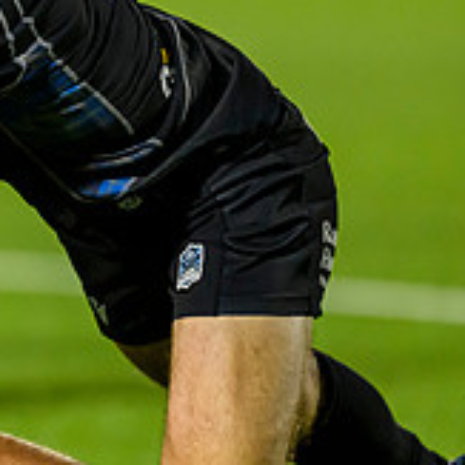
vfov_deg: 1.3
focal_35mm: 1381
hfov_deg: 1.3
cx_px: -468
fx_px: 20988
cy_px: -114
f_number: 3.2
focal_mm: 400
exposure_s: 1/2000
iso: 5000
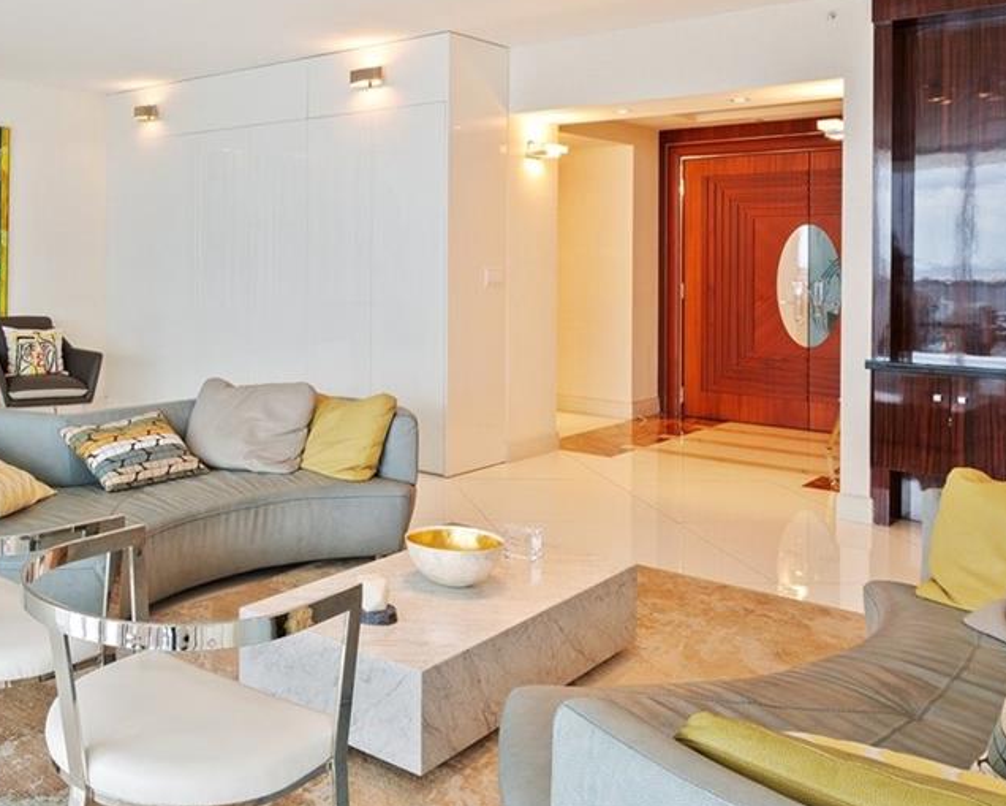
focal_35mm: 33
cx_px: 207
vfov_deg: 43.9
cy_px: 262
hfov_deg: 51.0
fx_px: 983
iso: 200
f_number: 8
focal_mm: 14
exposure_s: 1/3
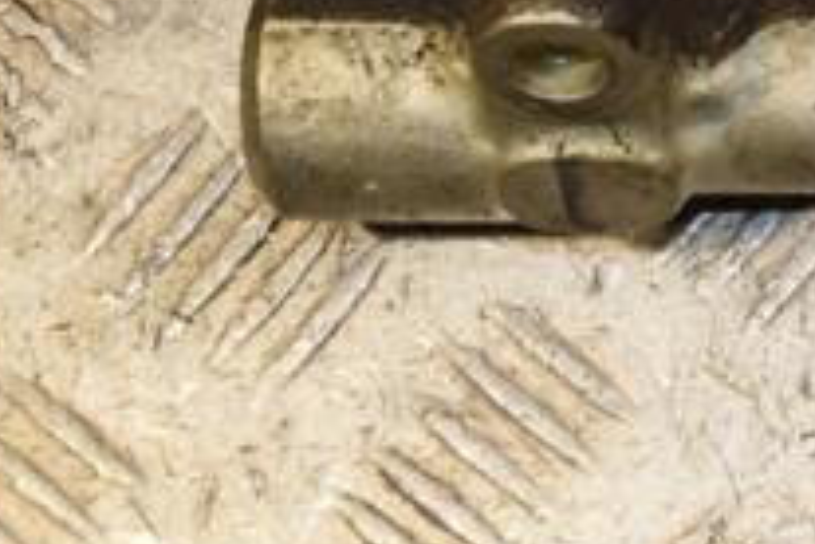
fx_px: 3735
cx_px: 1122
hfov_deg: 12.0
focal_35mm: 165
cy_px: -126
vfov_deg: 8.2
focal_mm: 38
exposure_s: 1/200
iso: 800
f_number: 8
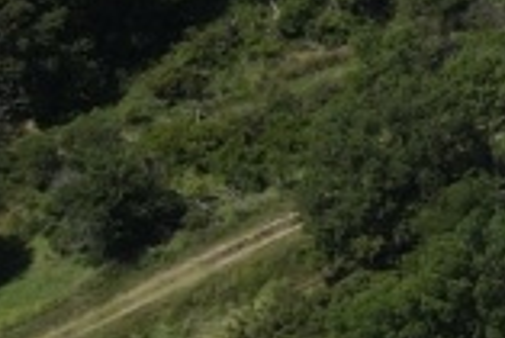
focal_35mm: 164
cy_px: -423
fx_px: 2303
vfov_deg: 7.9
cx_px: 1470
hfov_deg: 9.8
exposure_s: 1/800
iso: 100
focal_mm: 4.5
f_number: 2.8
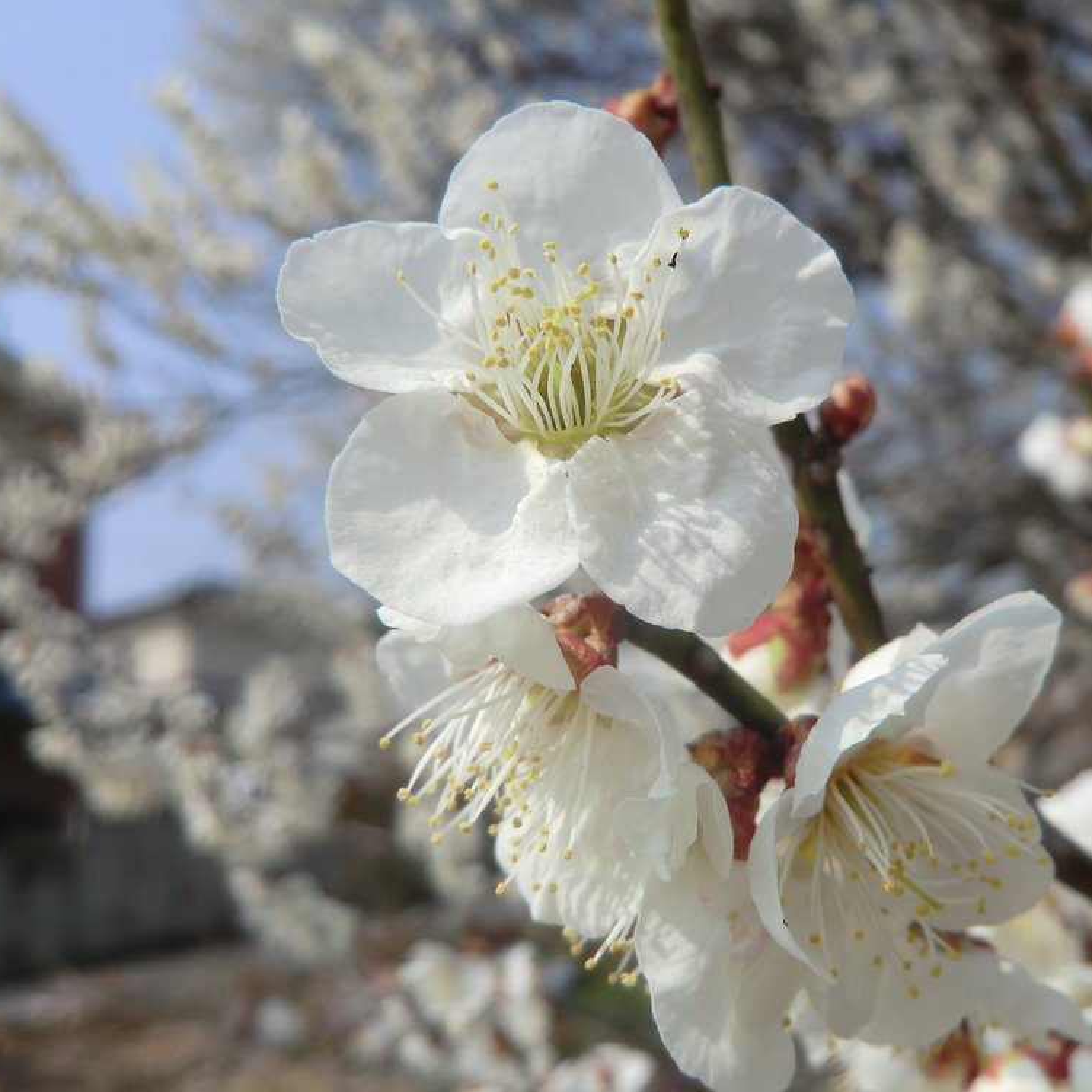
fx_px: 1249
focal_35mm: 35
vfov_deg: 47.2
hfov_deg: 46.9
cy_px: 556
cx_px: 660
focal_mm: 5.2
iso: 64
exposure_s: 1/800
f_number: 3.5
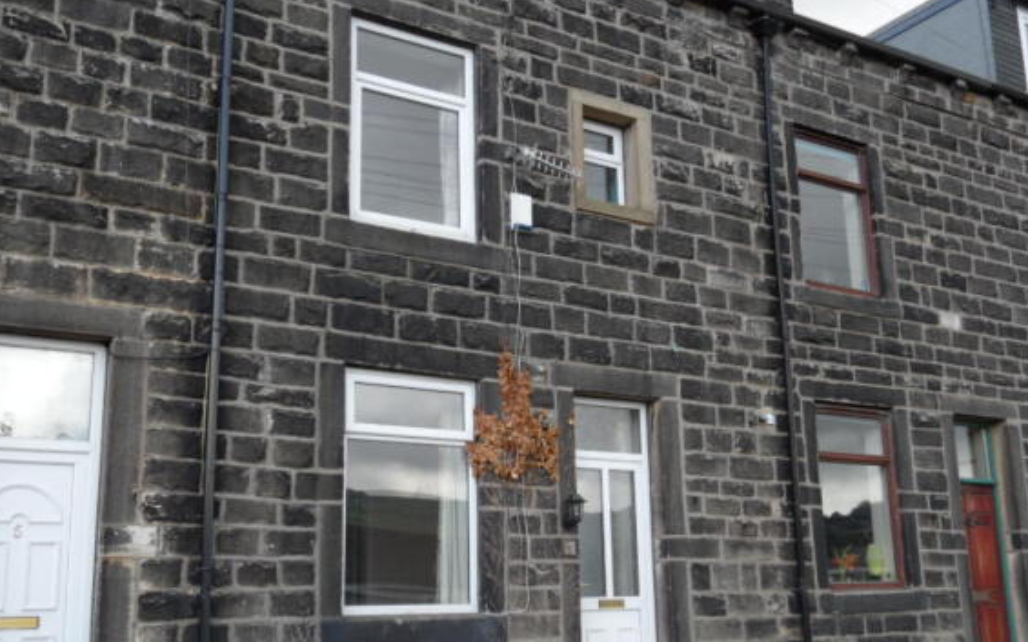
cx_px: 503
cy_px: 385
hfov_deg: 55.3
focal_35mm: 35
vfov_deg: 36.1
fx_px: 980
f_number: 3.4
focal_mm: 5.3
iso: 80
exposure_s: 1/125
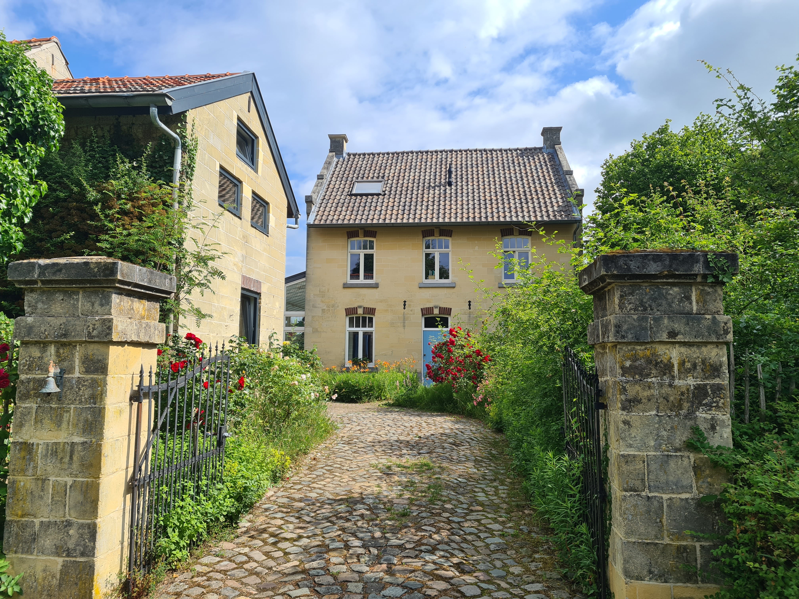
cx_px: 400
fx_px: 600
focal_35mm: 26
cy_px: 300
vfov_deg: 53.1
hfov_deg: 67.3
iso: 50
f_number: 1.8
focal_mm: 5.4
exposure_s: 1/2792
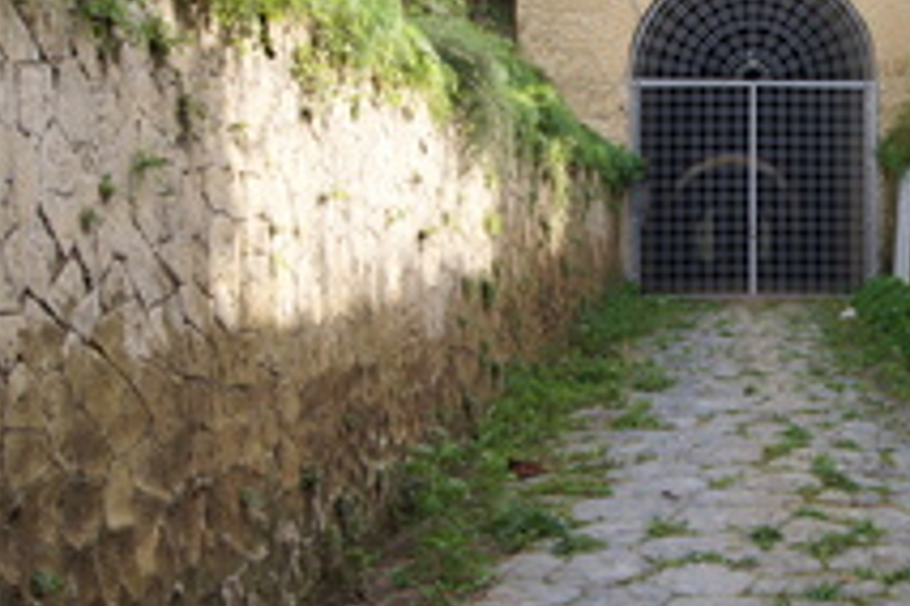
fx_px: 1289
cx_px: 825
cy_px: 226
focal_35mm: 51
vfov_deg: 26.4
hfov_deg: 36.4
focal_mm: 18
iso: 200
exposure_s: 1/250
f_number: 5.6
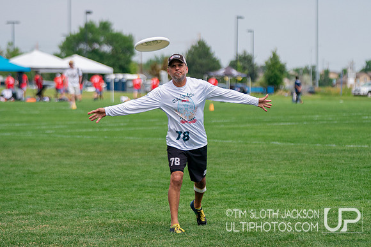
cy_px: 137
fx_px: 2323
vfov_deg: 6.1
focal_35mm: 225
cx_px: 223
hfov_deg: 9.1
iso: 640
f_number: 2.8
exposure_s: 1/10000
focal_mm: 129
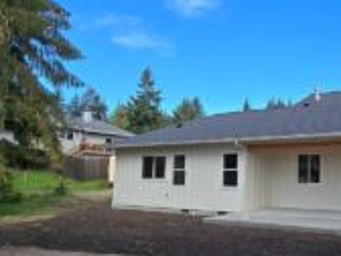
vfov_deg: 45.4
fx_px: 305
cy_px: 140
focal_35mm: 31
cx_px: 315
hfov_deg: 50.8
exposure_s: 1/1055
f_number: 2.2
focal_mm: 2.2
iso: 50
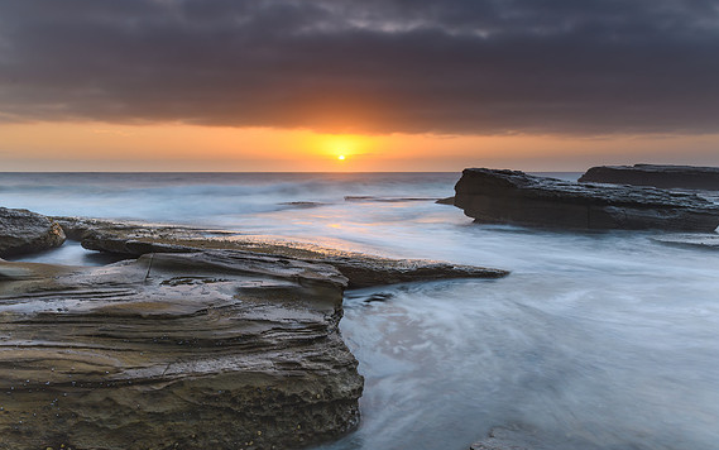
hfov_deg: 72.5
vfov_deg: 49.3
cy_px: 221
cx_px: 365
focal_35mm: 25
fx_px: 490
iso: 50
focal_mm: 16
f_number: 13
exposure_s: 3
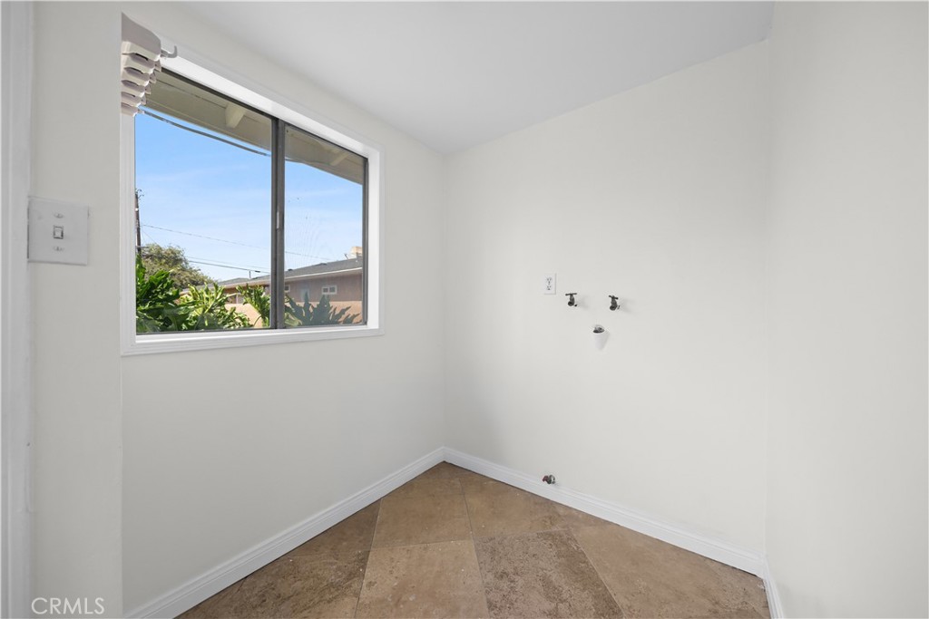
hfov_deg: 112.6
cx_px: 464
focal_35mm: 12
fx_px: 310
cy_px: 310
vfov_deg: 90.0
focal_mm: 12
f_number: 5.6
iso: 1000
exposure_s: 1/125
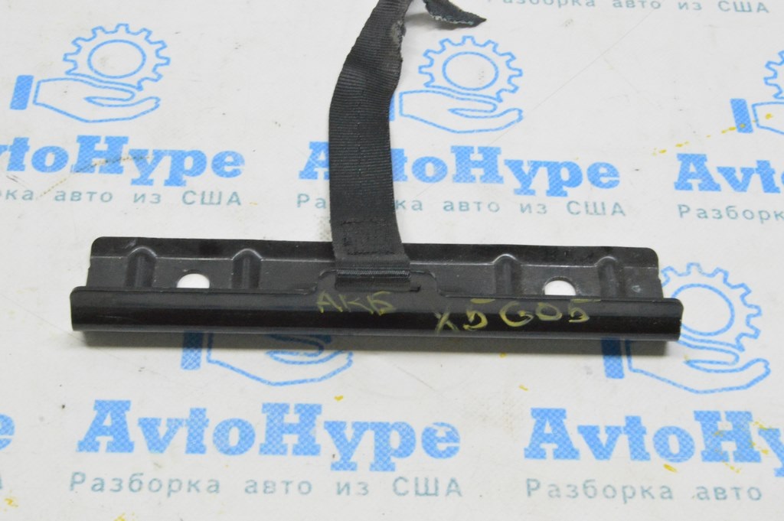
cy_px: 260
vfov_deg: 22.6
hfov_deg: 33.4
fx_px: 1306
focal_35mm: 60
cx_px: 392
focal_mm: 40
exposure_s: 1/20
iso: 6400
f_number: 20
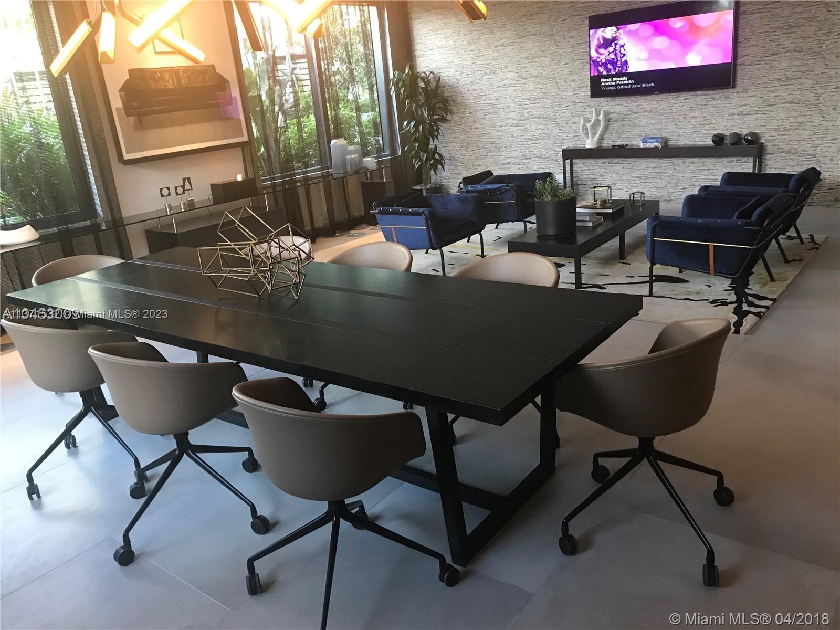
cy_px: 315
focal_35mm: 28
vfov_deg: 49.7
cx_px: 420
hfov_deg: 63.4
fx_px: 679
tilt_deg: -17.8
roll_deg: +5.1
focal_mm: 3.99
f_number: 1.8
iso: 64
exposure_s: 1/15
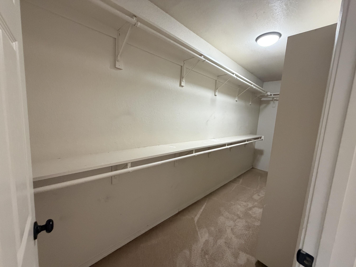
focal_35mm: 14
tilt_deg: -7.0
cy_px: 134
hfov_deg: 102.1
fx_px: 144
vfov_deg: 85.7
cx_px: 178
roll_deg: -2.7
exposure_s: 1/60
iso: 500
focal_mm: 2.22
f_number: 2.2
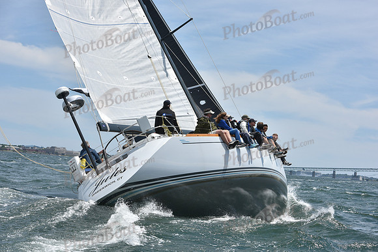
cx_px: 189
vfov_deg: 19.5
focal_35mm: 70
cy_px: 126
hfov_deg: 28.8
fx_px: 735
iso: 250
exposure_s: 1/1250
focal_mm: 70
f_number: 8
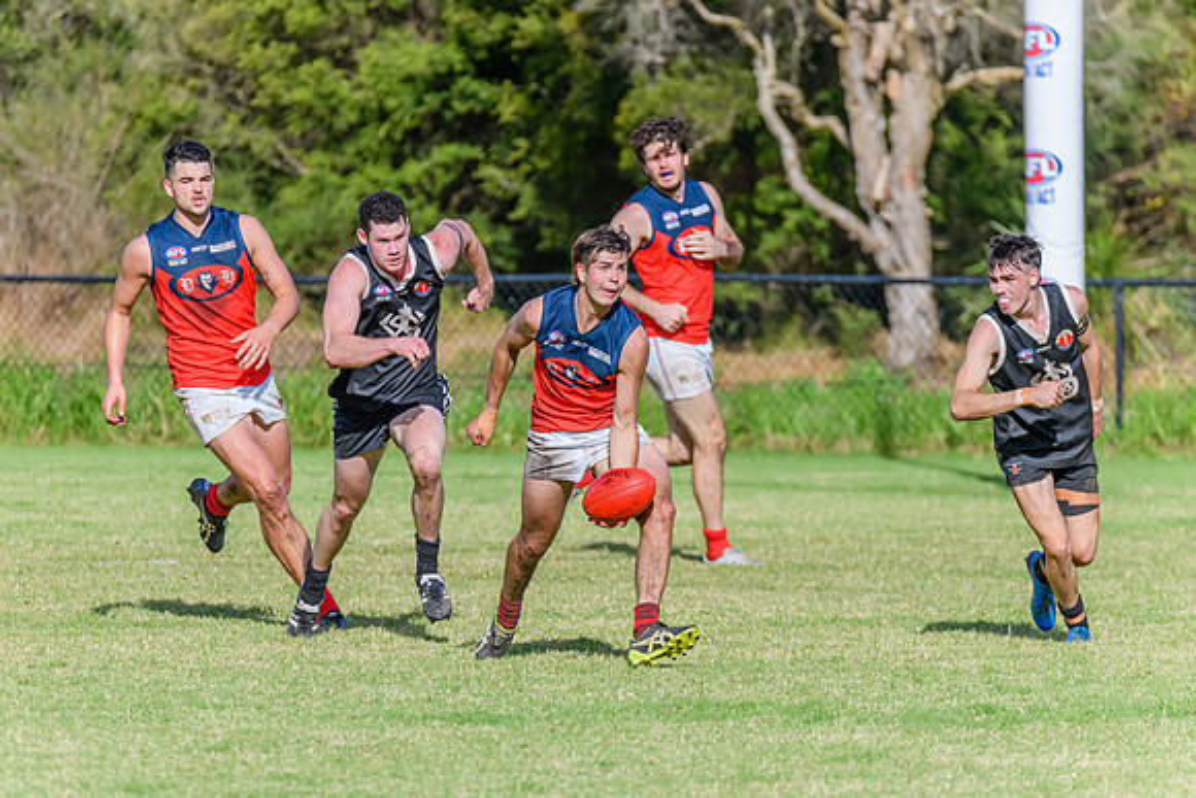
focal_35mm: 503
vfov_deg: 2.7
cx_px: 558
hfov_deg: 4.1
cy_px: 376
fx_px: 16701
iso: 800
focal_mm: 420
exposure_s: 1/2000
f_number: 6.3
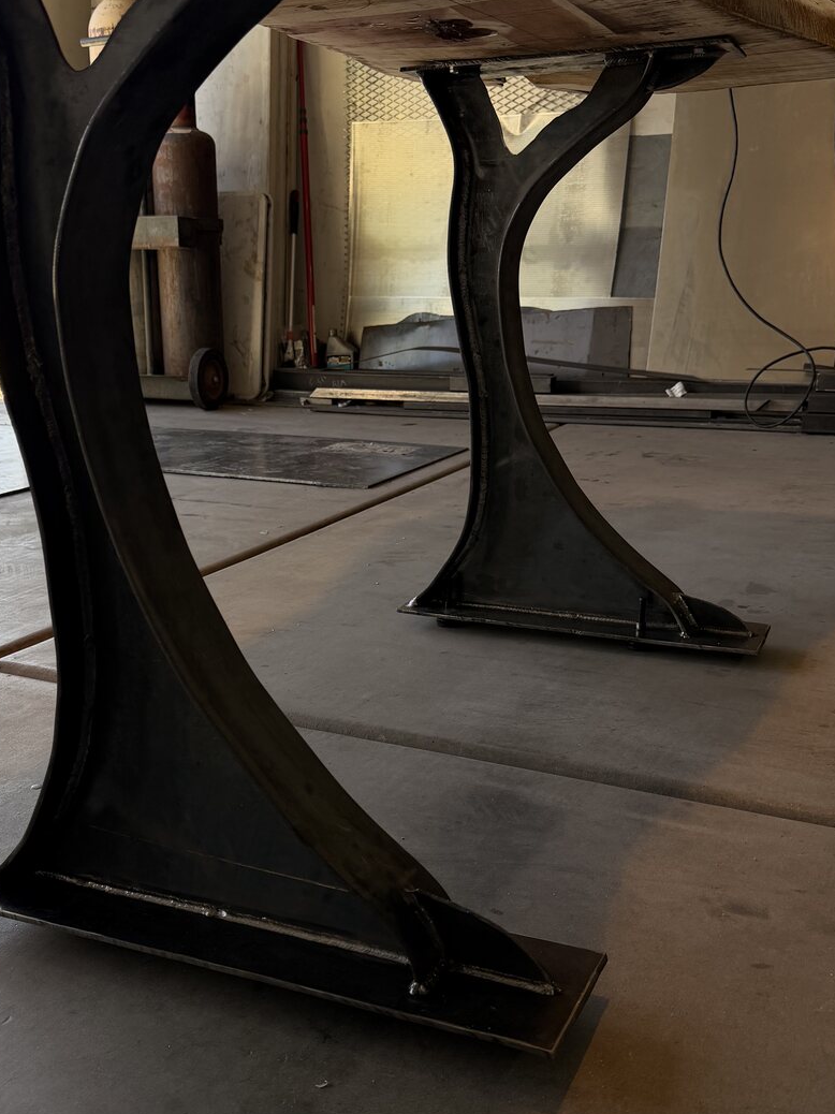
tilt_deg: -16.6
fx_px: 1190
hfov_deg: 38.5
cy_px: 614
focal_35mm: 37
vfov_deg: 50.1
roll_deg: +1.6
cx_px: 336
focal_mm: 6.76
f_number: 1.78
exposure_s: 1/262
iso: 80
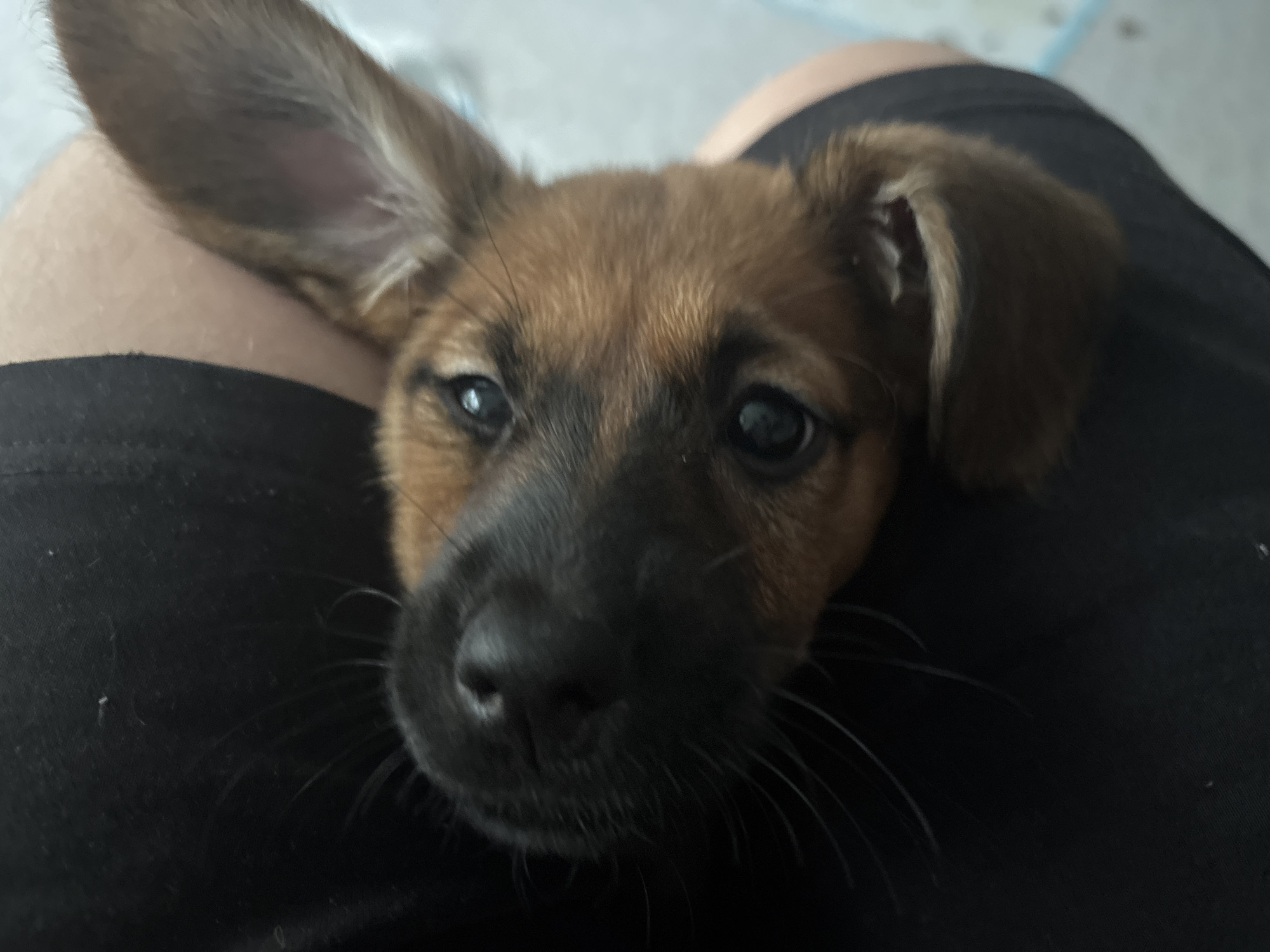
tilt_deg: -46.6
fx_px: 954
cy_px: 476
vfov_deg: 53.1
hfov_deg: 67.3
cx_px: 635
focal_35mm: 26
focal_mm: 5.96
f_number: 1.6
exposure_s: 1/19
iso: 1000
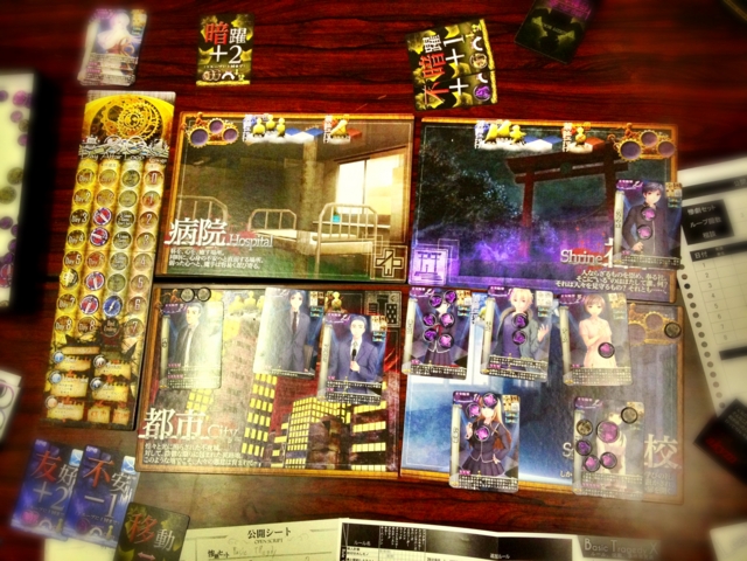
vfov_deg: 40.7
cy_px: 280
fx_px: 755
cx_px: 374
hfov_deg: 52.6
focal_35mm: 35
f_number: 2.4
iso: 125
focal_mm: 4.28
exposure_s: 1/20
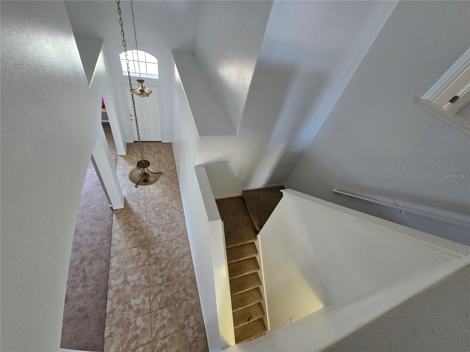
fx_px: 177
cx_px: 235
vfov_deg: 89.9
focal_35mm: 13
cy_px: 176
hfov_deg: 106.2
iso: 400
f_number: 2.2
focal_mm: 2.2
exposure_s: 1/60
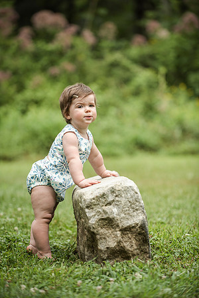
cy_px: 149
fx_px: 1244
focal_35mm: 150
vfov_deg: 13.7
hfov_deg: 9.1
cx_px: 100
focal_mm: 150
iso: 640
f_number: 3.2
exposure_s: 1/4000
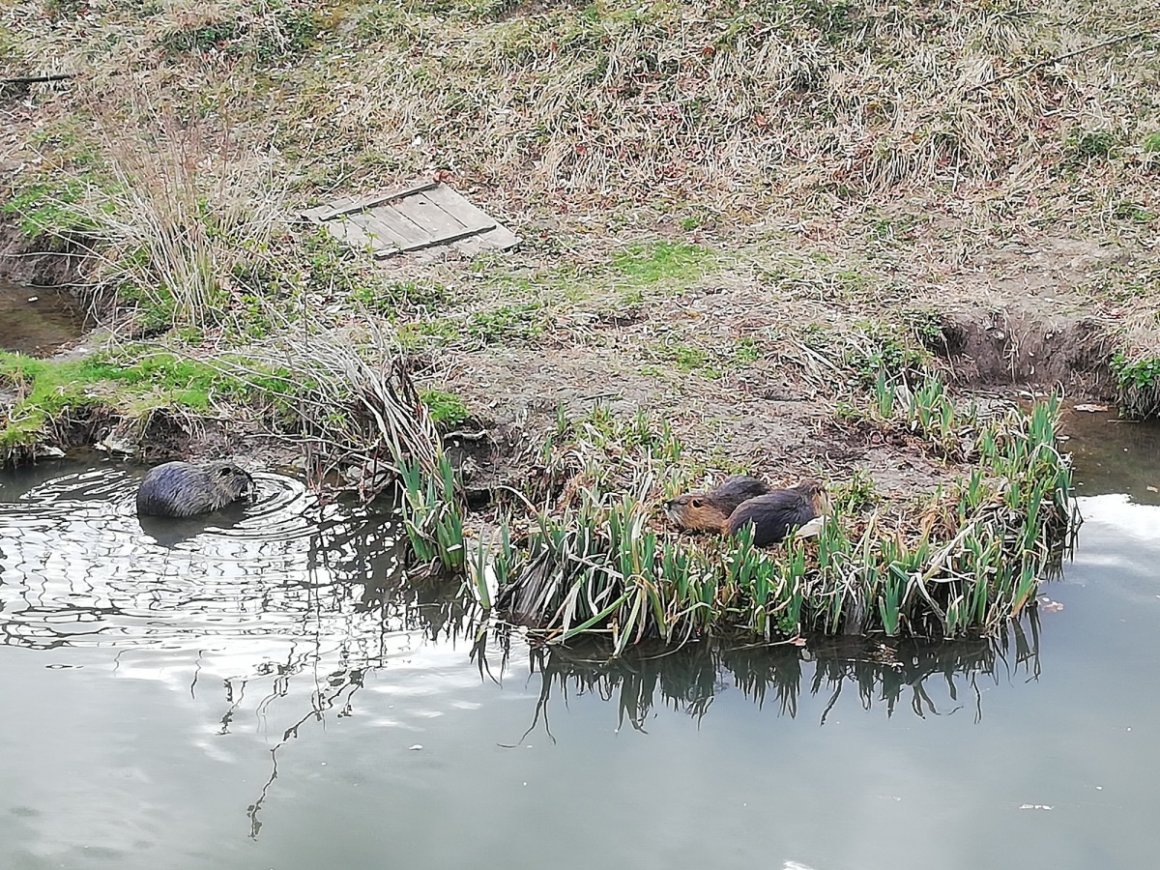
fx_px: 2480
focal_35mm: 74
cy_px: 435
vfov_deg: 19.9
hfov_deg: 26.3
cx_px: 580
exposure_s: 1/214
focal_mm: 3.81
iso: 50
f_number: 2.2
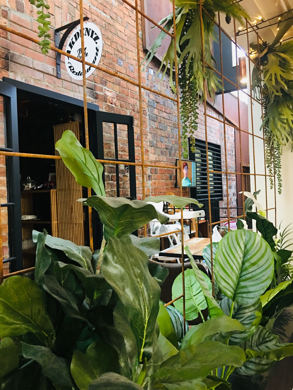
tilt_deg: +0.7
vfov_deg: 61.7
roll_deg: +2.1
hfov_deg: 48.2
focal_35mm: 29
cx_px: 146
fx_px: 327
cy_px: 195
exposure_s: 1/8
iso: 100
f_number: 2.2
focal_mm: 4.15
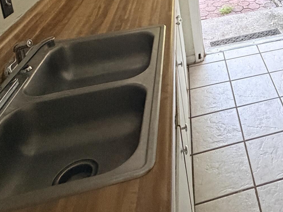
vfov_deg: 28.7
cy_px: -56
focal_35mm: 42
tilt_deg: -11.4
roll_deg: +3.8
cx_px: 277
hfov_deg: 39.9
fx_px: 343
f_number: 2.2
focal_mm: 2.22
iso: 640
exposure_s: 1/60
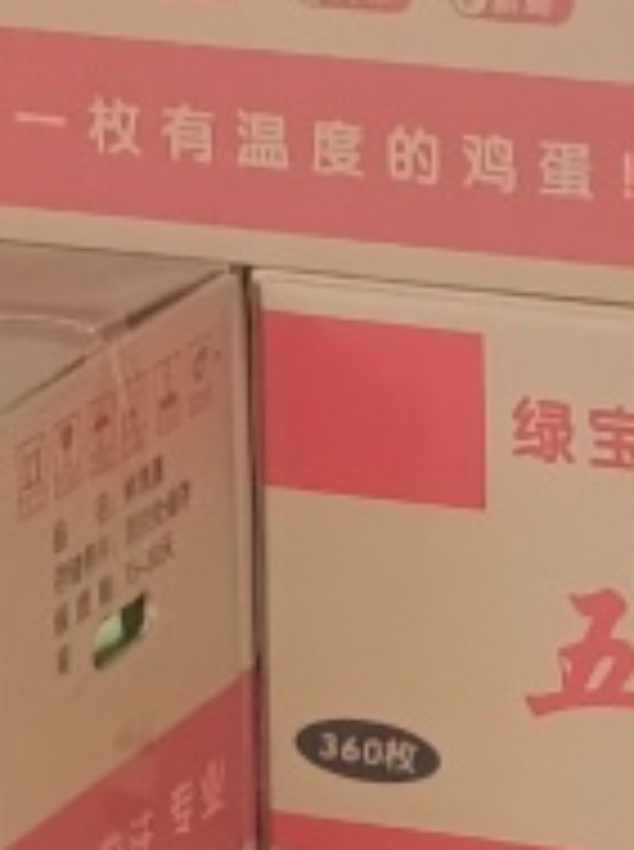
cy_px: 771
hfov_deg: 4.5
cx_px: 755
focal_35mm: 328
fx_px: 8037
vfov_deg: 6.0
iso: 368
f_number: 1.59
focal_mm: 4.94
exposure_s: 1/50
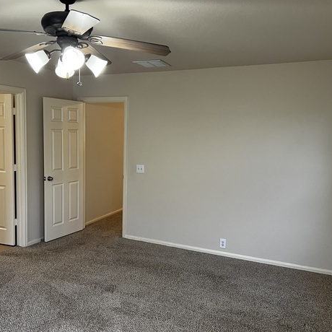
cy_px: 168
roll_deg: -0.7
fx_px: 347
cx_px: 142
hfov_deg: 50.9
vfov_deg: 51.1
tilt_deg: -6.4
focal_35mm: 32
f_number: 1.5
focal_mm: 5.7
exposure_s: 1/60
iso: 80
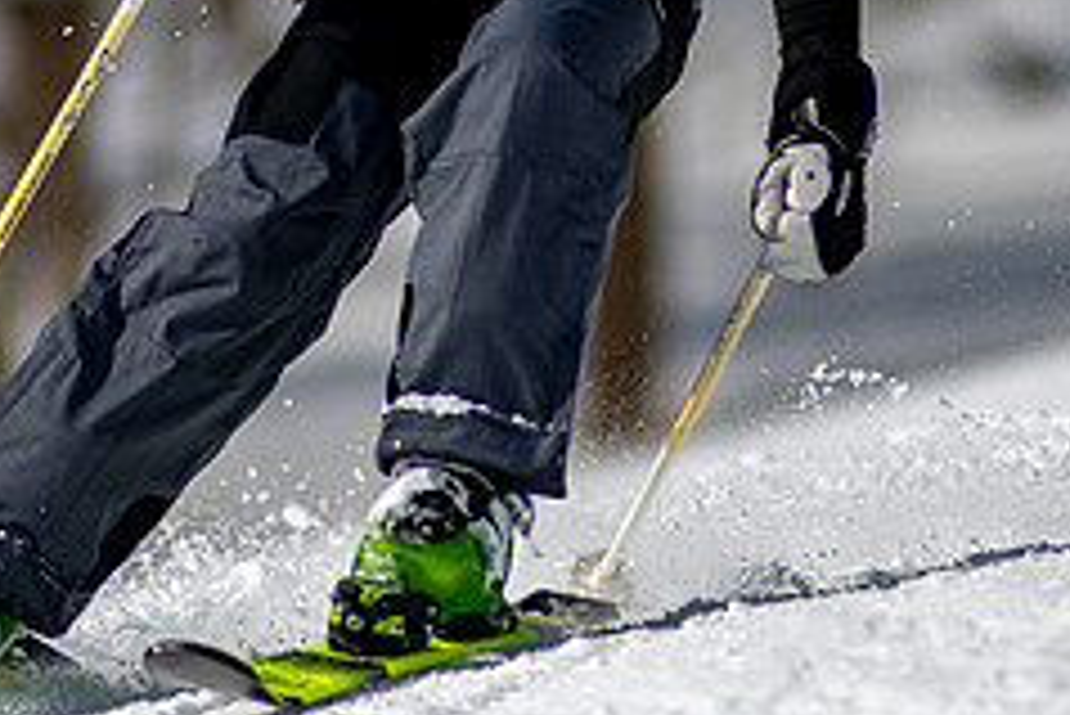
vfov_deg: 1.1
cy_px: -202
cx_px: 563
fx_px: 36609
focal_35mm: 1231
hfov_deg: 1.7
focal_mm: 300
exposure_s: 1/6400
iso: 100
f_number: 2.8
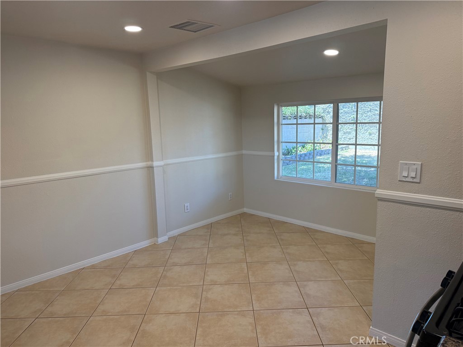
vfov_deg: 56.8
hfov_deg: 71.6
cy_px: 174
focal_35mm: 24
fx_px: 321
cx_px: 232
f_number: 1.78
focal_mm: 6.76
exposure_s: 1/228
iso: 160
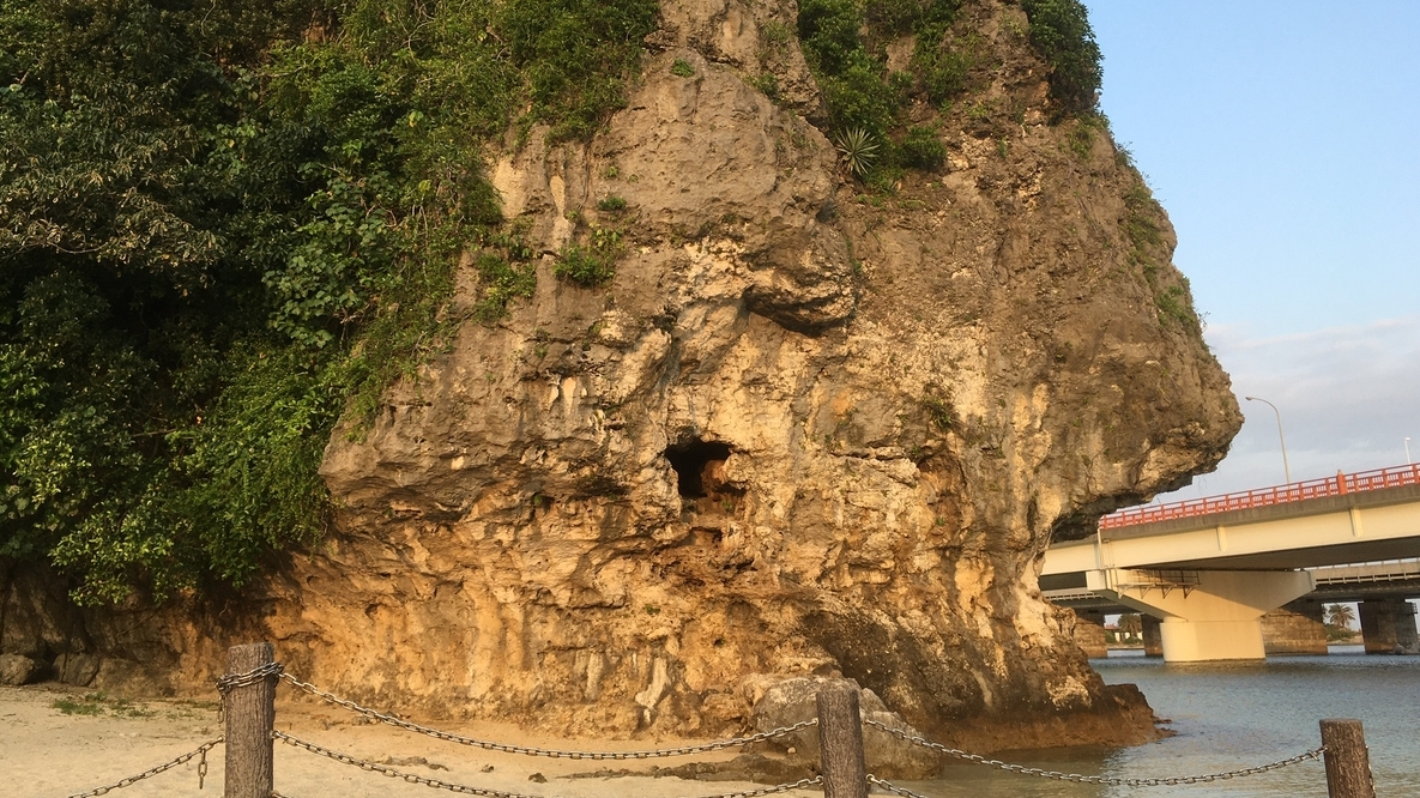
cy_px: 319
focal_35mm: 32
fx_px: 1205
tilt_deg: +14.4
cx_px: 714
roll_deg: +0.2
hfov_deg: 61.0
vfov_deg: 36.5
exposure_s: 1/300
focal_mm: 4.15
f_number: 2.2
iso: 25
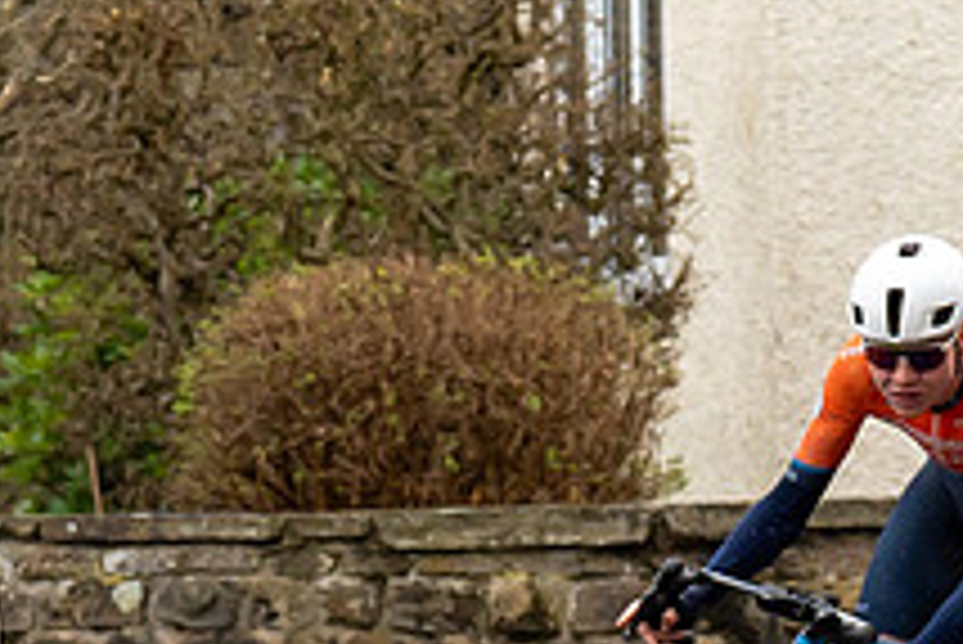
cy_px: 382
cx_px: -291
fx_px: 12902
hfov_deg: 4.3
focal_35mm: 482
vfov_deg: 2.9
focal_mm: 70
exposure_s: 1/1000
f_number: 4
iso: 400
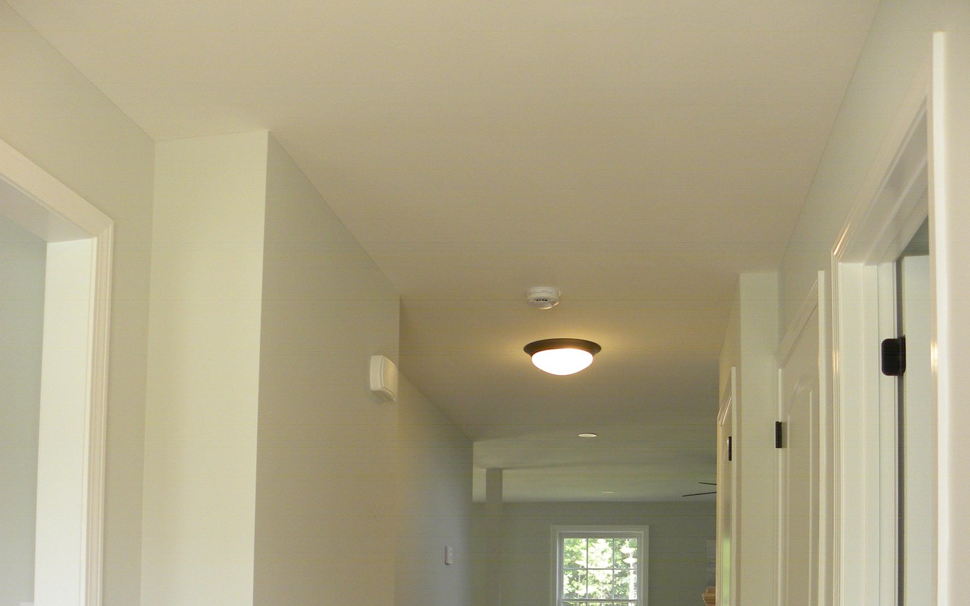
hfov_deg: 52.7
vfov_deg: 31.9
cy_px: 600
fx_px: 978
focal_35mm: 37
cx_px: 487
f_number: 2.8
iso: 108
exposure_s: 1/71
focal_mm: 4.6
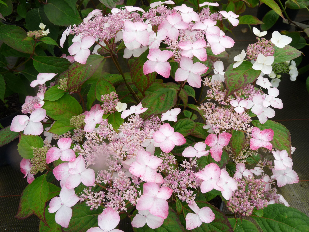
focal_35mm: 39
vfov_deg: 36.8
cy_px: 116
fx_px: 348
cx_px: 154
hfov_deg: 47.9
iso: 100
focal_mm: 6.9
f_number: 4
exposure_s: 1/250
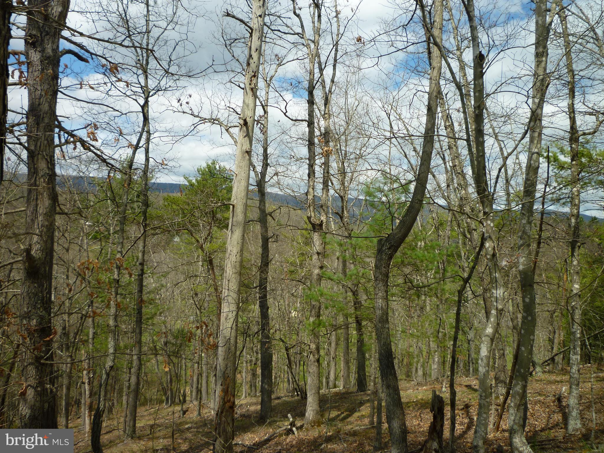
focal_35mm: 29
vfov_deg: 48.2
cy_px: 226
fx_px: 506
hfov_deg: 61.7
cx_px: 302
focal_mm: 5.2
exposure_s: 1/500
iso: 80
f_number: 4
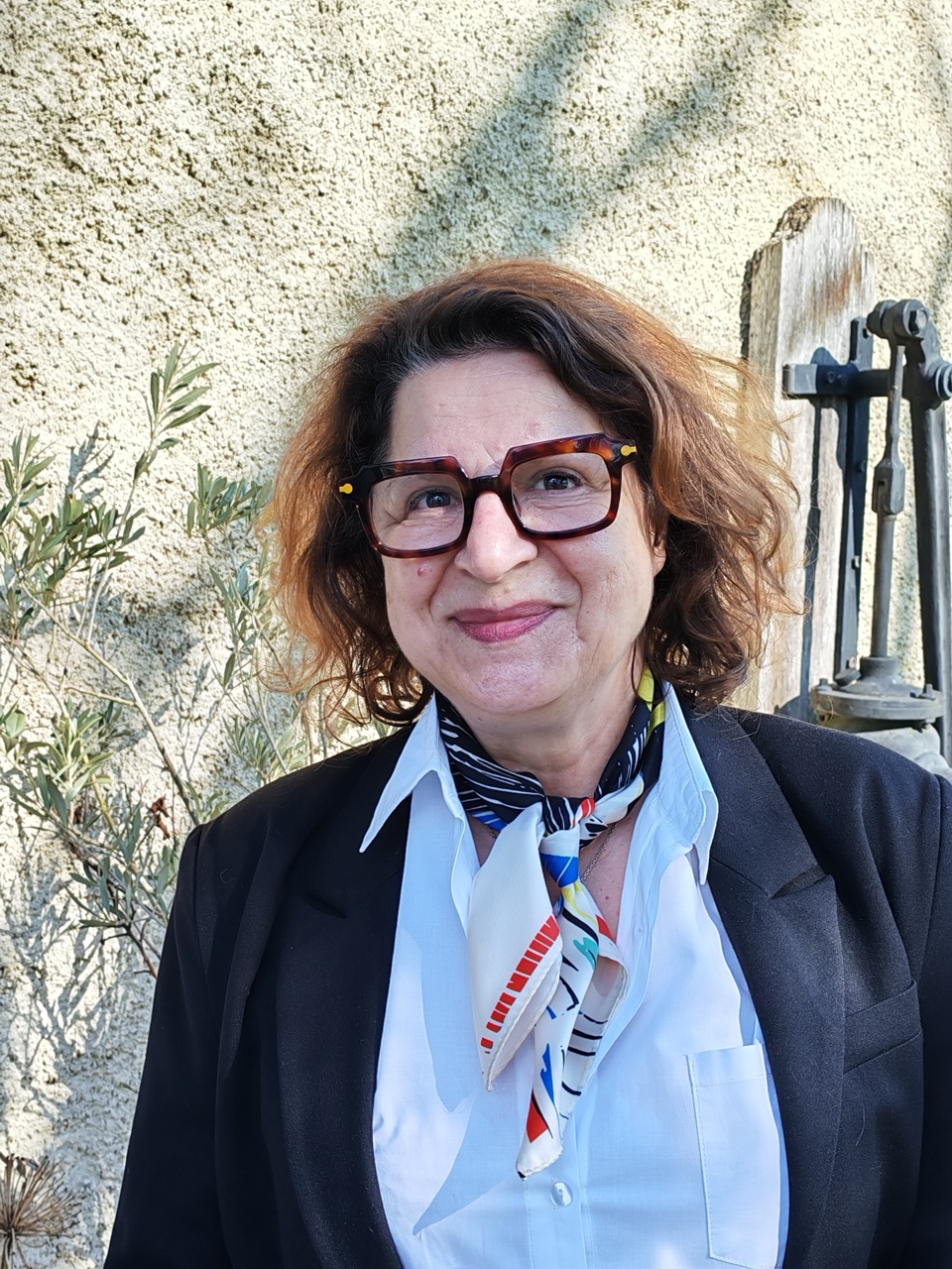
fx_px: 1980
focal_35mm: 54
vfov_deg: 35.5
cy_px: 634
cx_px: 476
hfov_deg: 27.0
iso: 50
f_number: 1.9
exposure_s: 1/230
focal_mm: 6.12
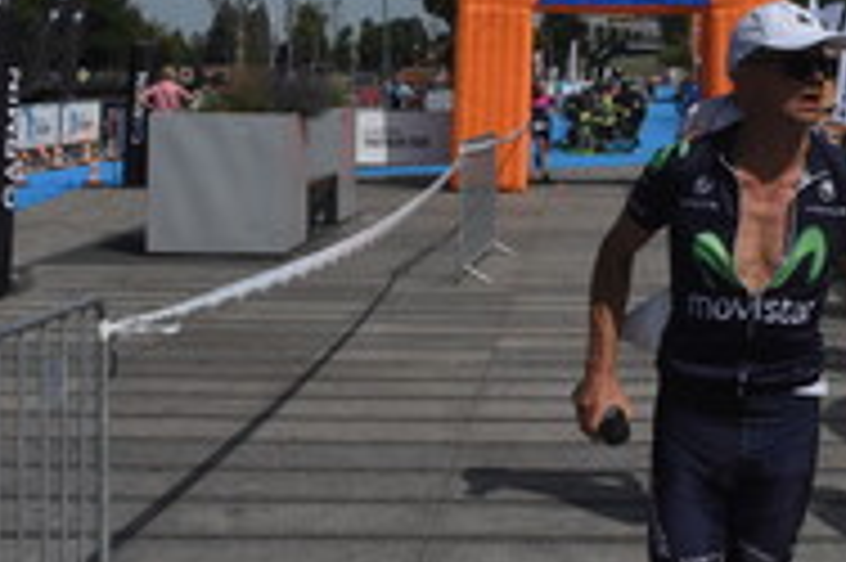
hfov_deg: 29.3
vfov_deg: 19.4
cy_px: -9
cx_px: 616
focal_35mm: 68
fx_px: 1597
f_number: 18
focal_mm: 20
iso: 1250
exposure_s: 1/1250
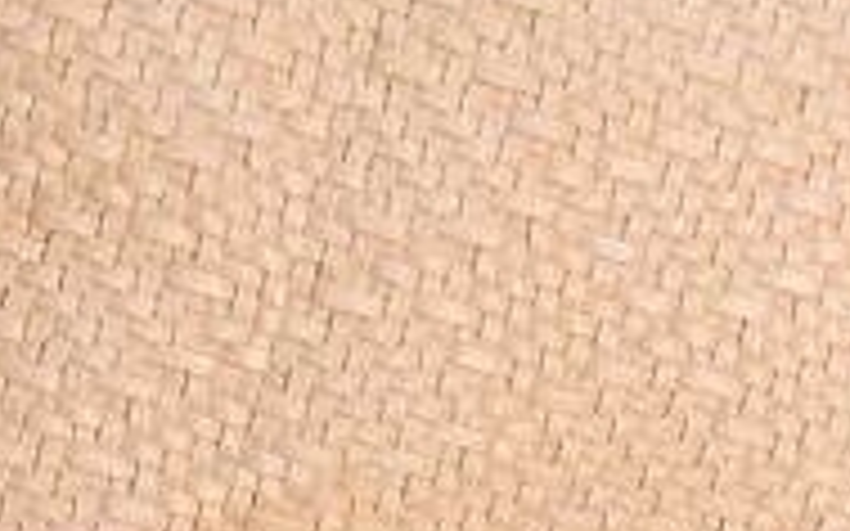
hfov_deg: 6.2
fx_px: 7851
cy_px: 243
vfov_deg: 3.9
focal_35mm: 339
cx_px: 535
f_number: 3.2
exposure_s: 1/2000
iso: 400
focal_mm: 70
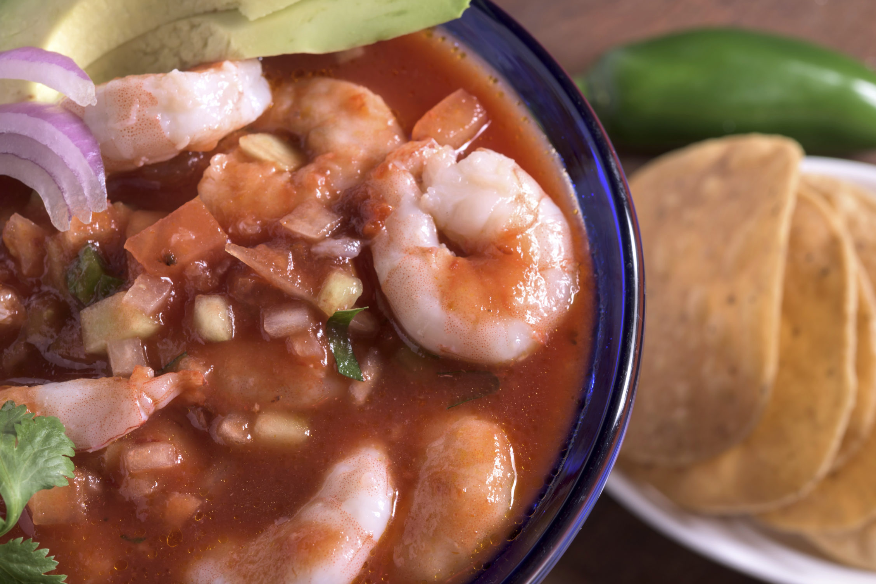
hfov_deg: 29.6
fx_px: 1655
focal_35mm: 68
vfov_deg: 20.0
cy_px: 321
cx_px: 494
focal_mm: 60
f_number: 11
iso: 80
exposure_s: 1/125
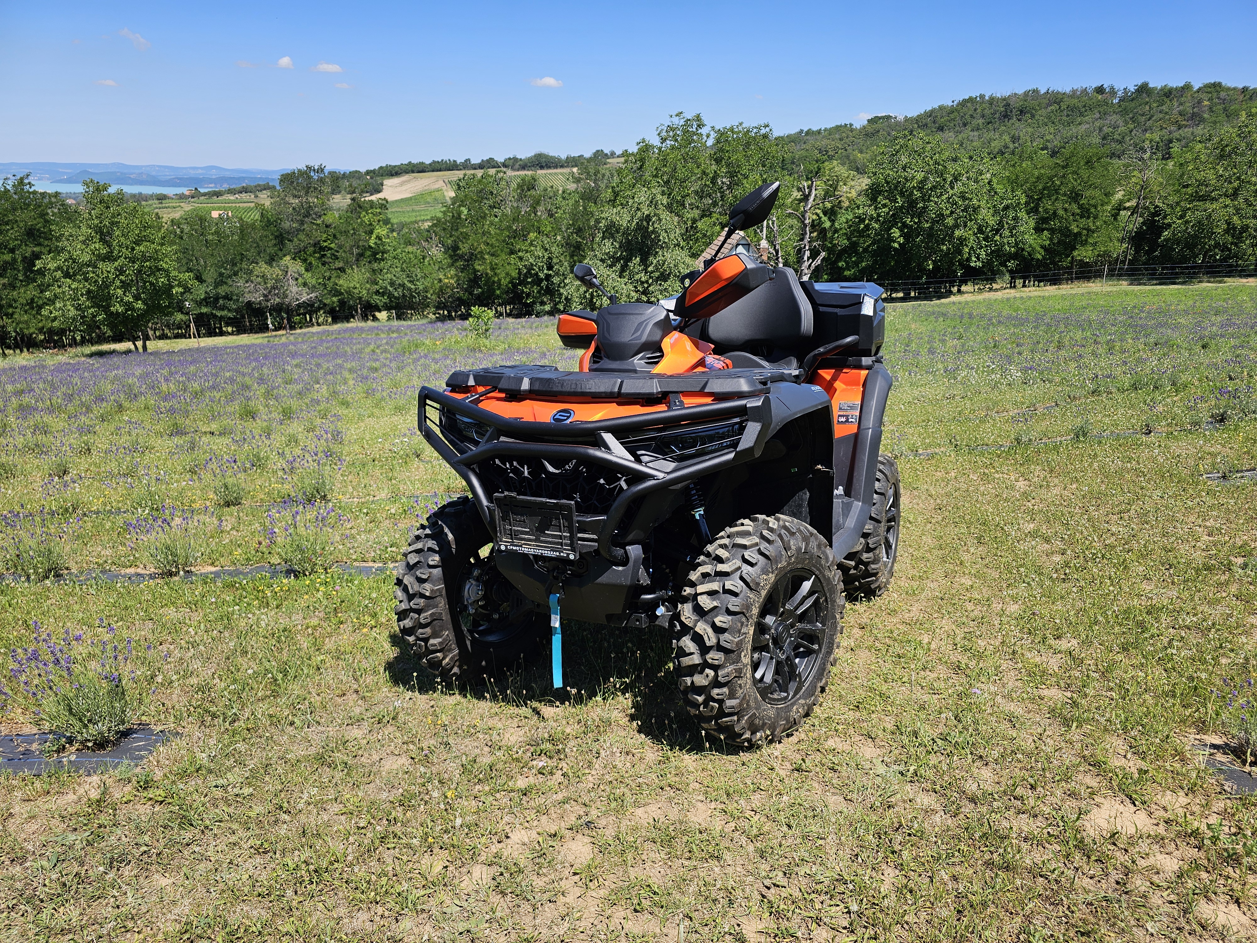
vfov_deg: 58.9
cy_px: 472
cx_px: 628
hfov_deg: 73.9
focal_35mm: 23
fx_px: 835
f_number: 1.7
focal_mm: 6.3
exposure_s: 1/703
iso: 10
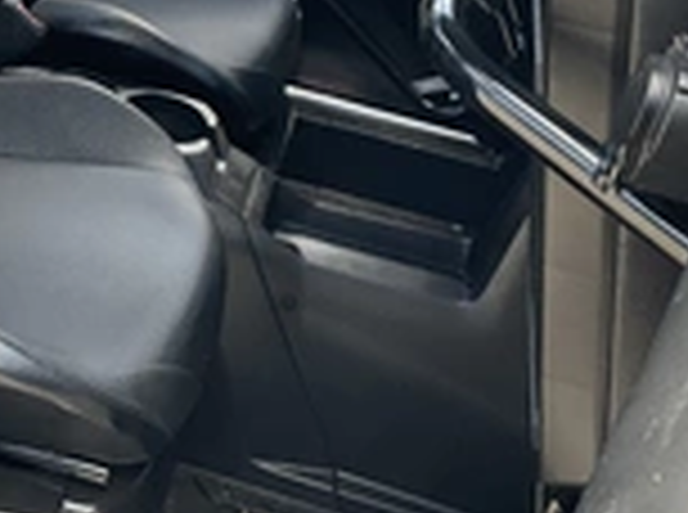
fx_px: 1507
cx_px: 18
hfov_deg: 24.7
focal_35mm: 76
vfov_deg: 19.1
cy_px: 86
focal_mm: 3
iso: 40
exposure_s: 1/122
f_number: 1.8
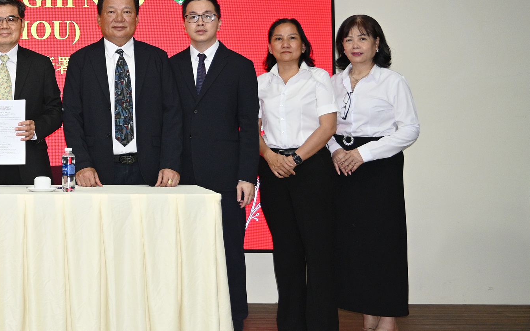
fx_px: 889
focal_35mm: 62
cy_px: 76
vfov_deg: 20.9
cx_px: -5
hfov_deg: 30.7
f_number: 3.5
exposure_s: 1/80
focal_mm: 19.5
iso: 400
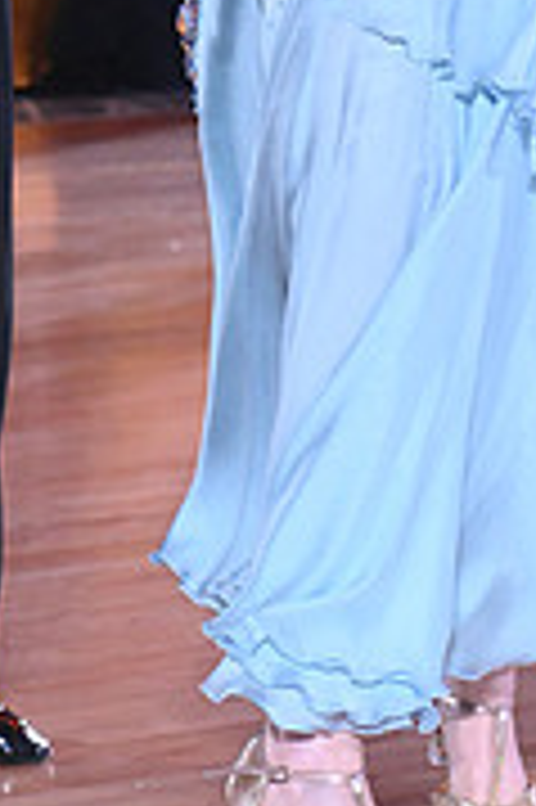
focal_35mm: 266
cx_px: 137
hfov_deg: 5.2
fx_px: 5952
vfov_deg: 7.7
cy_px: -171
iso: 6400
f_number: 6.3
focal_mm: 82
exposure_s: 1/400
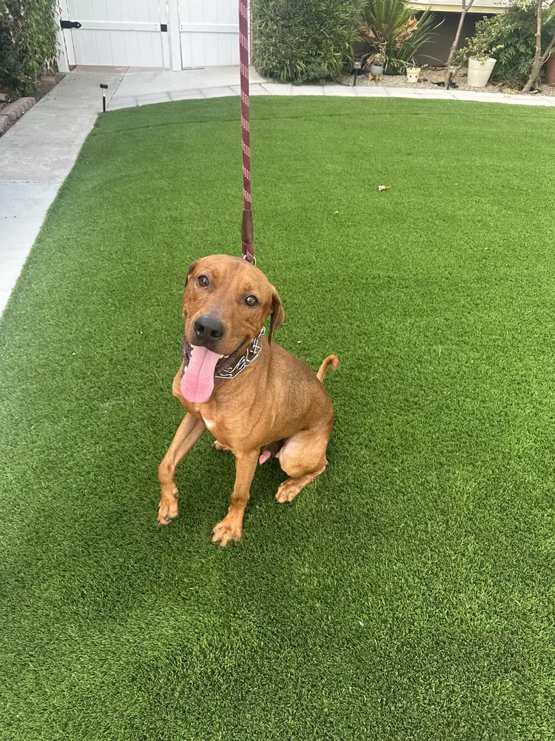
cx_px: 278
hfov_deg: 56.8
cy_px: 370
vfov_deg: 71.6
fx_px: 513
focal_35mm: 24
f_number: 1.78
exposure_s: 1/168
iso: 64
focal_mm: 6.86
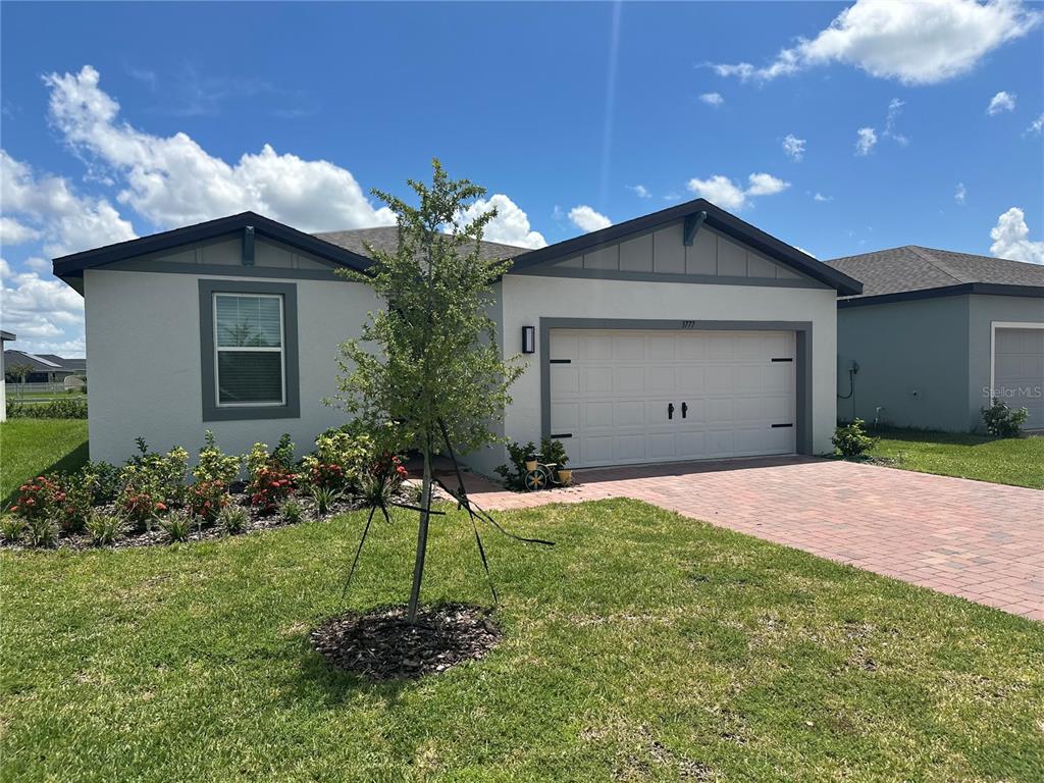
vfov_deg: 56.8
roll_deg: +1.4
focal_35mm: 24
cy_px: 392
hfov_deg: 71.6
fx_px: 724
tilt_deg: -0.4
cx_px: 522
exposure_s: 1/7042
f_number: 1.78
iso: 80
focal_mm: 6.86
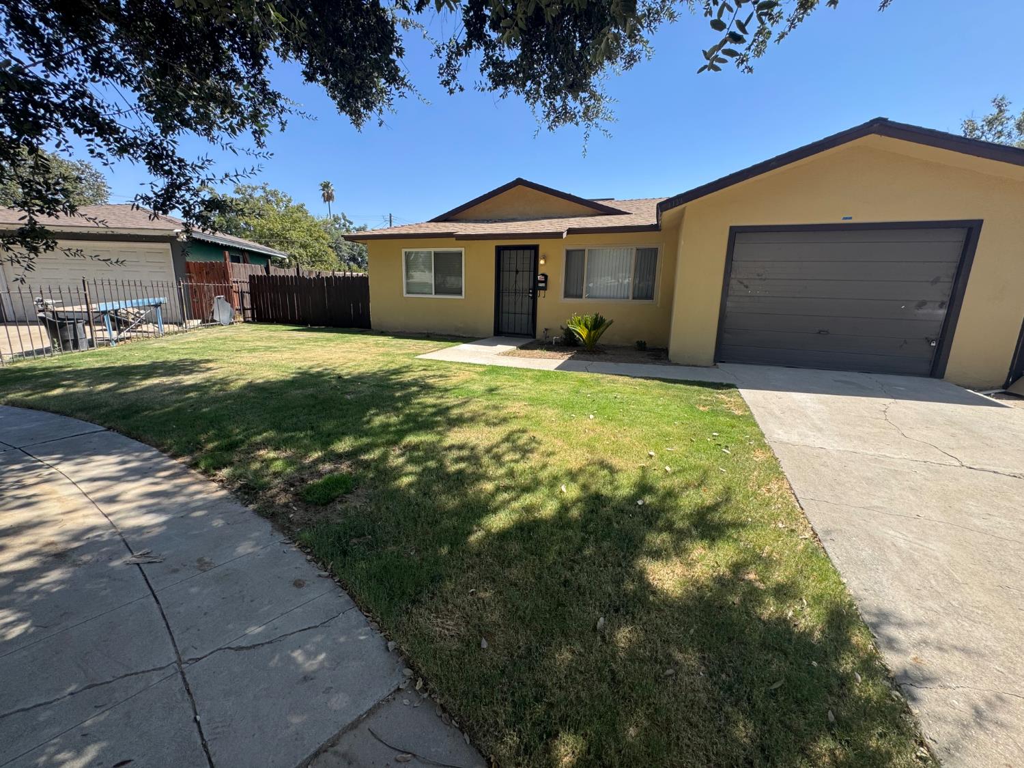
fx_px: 414
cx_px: 512
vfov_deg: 85.7
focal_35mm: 14
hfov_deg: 102.1
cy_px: 384
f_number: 2.2
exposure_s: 1/631
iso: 40
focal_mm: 2.22
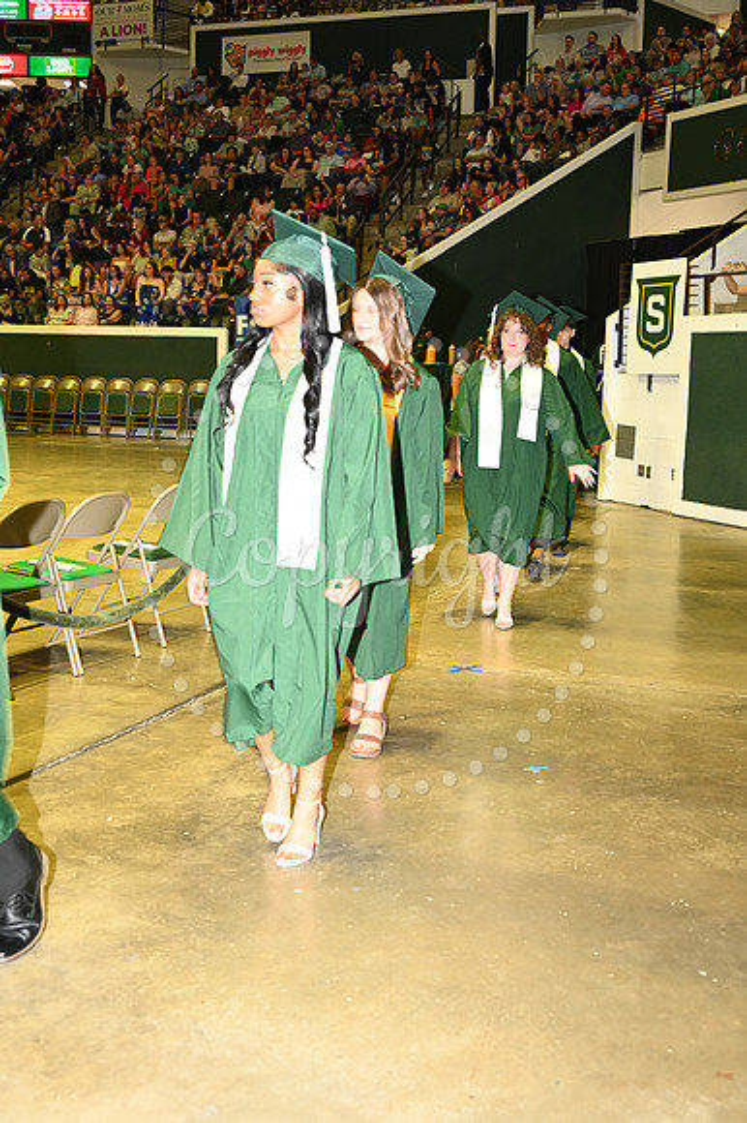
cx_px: 374
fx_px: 1309
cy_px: 562
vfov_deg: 46.4
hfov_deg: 31.9
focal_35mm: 42
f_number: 5.6
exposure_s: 1/60
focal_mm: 42
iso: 1600
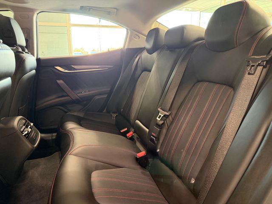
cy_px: 102
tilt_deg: -13.1
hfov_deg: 71.6
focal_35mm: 24
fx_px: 189
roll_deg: +0.5
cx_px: 136
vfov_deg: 56.8
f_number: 1.78
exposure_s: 1/60
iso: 640
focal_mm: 6.76
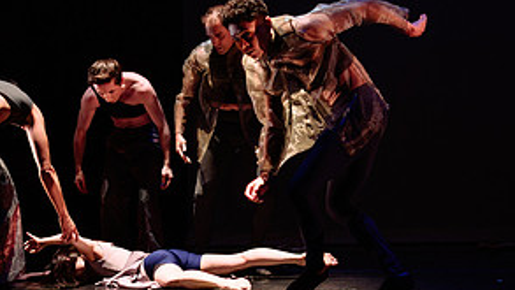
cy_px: 194
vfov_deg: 19.4
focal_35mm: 62
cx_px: 184
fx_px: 847
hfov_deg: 33.6
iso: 1000
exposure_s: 1/640
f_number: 1.4
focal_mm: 24
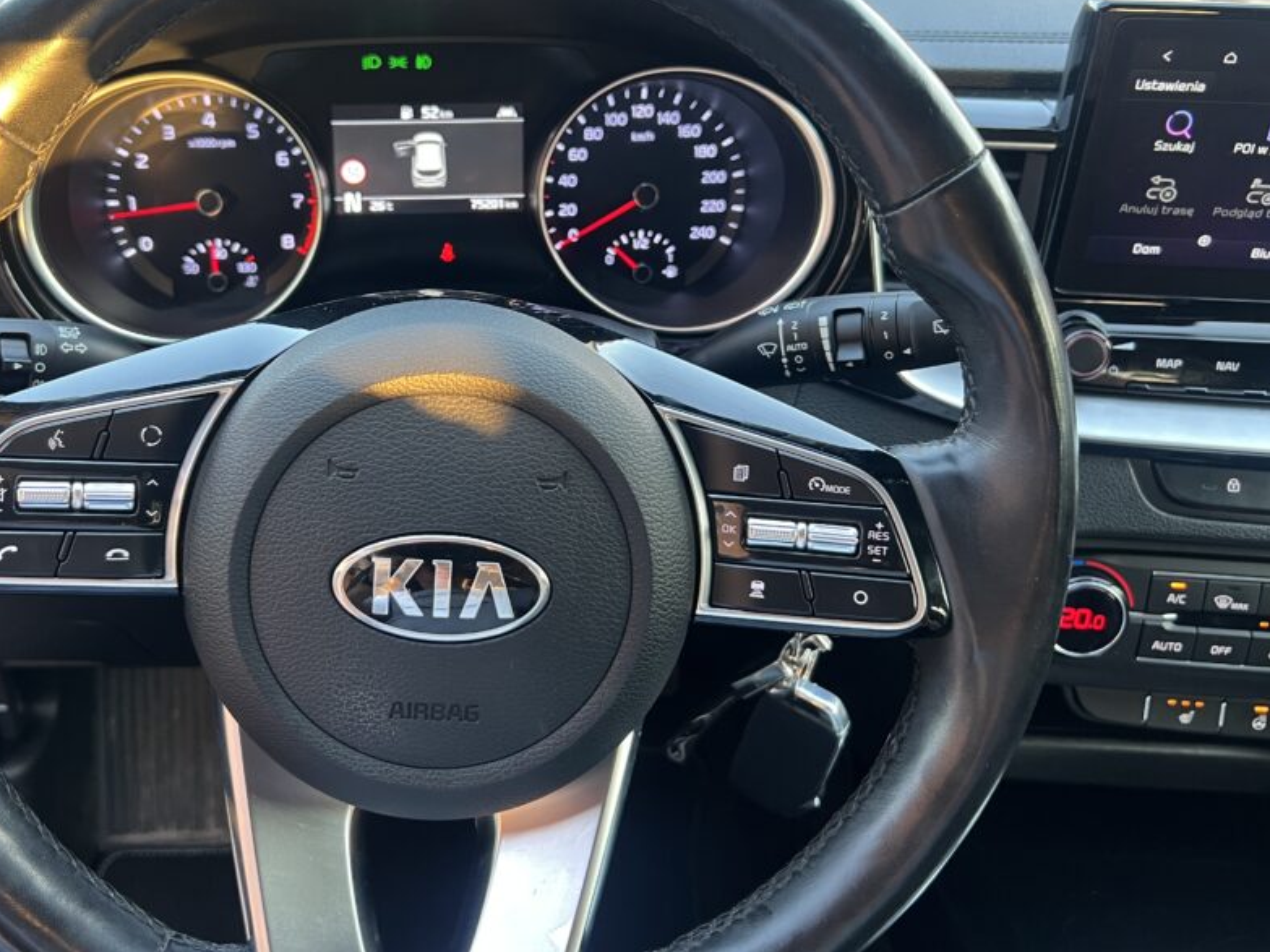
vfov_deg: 41.7
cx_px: 478
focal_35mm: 34
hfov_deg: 53.4
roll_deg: +0.7
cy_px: 435
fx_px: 1247
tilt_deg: -33.7
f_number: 1.5
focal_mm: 5.7
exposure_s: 1/60
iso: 200
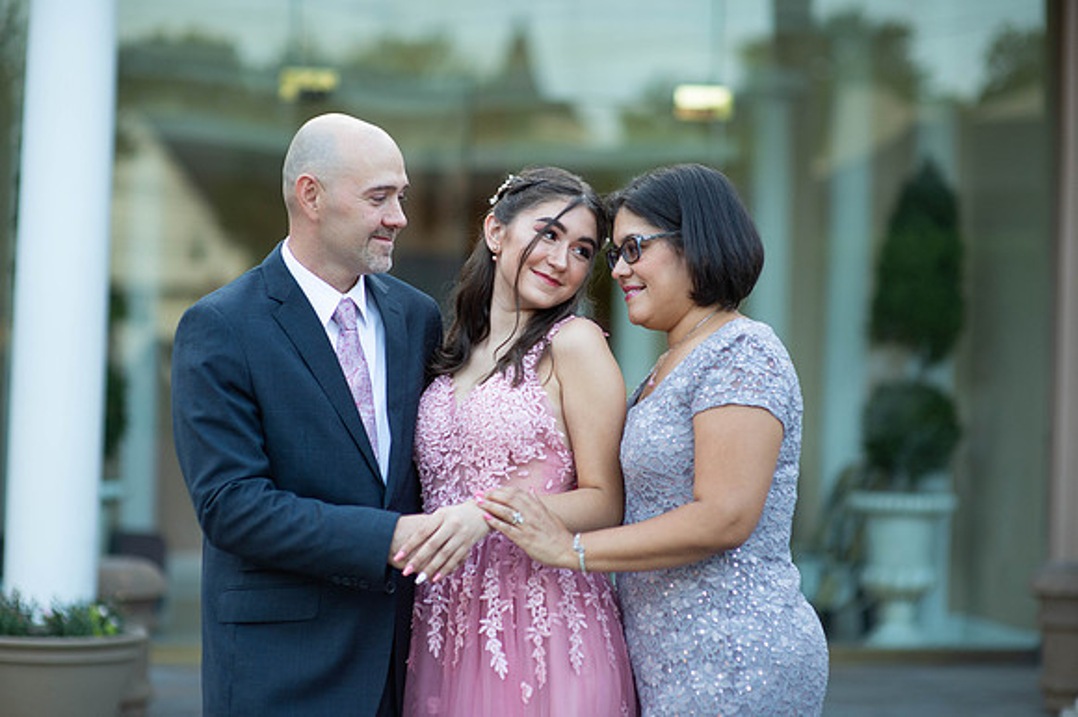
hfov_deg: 23.9
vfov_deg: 16.1
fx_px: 2544
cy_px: 358
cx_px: 539
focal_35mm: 85
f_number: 2
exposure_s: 1/500
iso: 250
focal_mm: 85
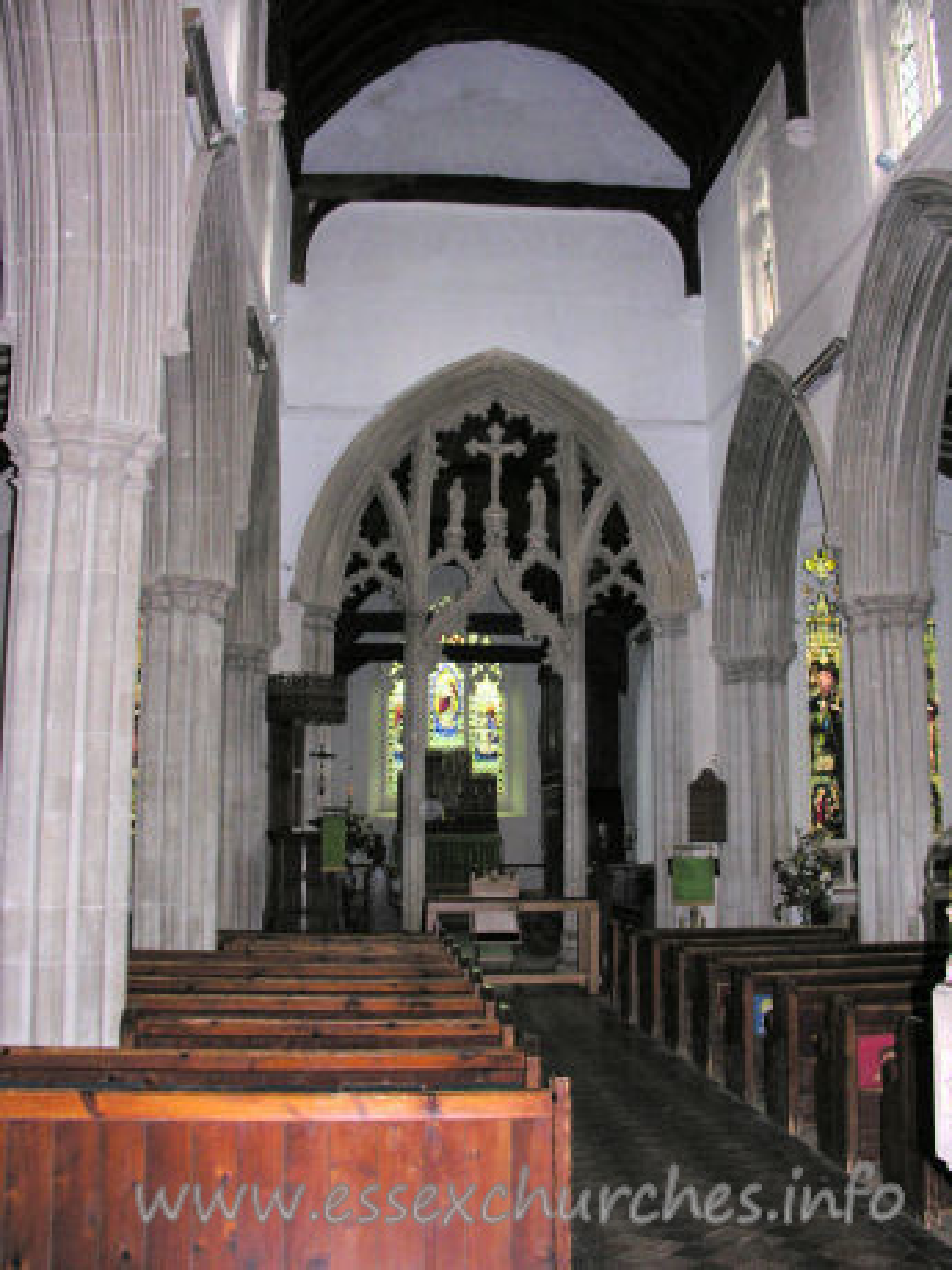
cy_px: 635
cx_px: 476
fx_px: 1283
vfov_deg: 52.6
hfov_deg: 40.7
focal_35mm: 35
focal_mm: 8.9
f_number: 2.8
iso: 197
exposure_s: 1/60.1
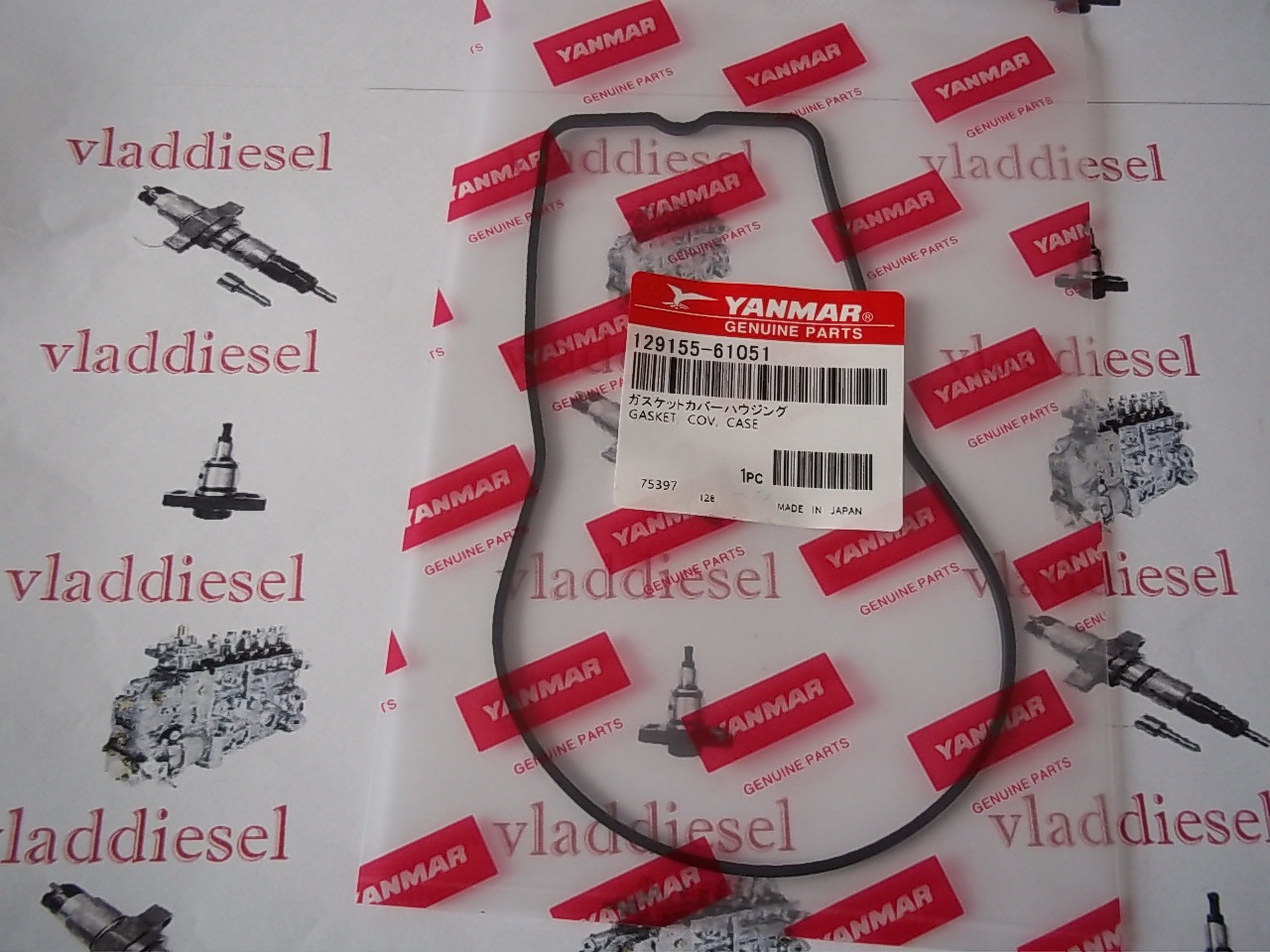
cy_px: 476
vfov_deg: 39.7
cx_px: 635
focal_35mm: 36
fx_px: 1321
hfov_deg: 51.4
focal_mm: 6.5
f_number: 3.1
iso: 80
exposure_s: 1/40
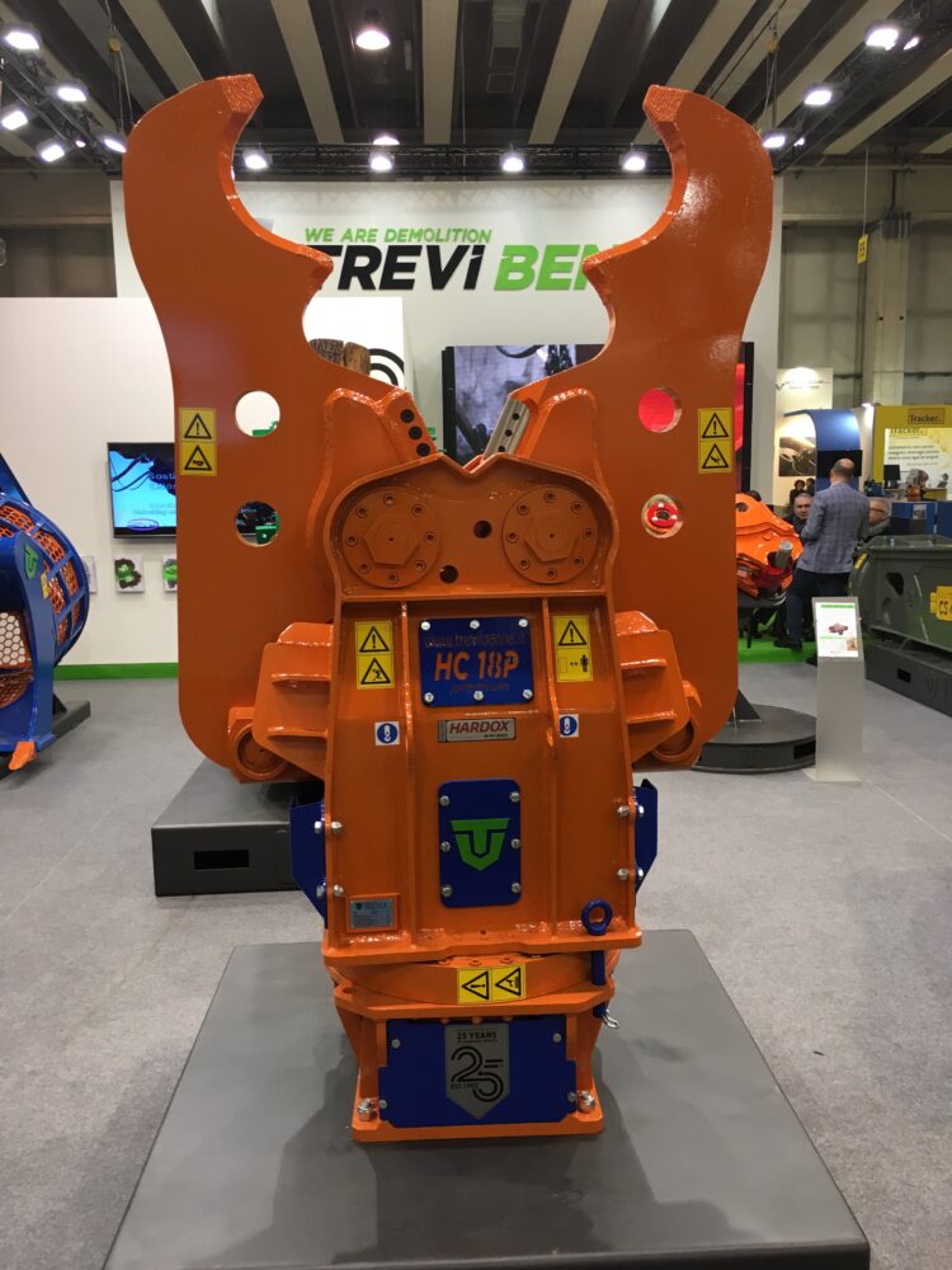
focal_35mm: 29
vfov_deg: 61.7
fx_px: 1063
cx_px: 476
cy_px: 635
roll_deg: +2.0
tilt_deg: -8.1
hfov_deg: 48.2
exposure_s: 1/33
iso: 40
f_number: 2.2
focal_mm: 4.15
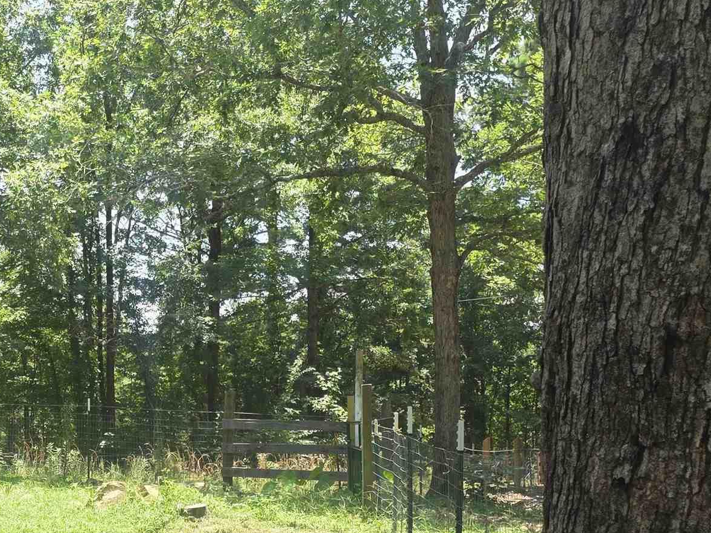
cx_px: 10
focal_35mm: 60
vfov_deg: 24.3
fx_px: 1232
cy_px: 355
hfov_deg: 30.1
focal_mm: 6.3
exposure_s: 1/359
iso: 25
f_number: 1.7
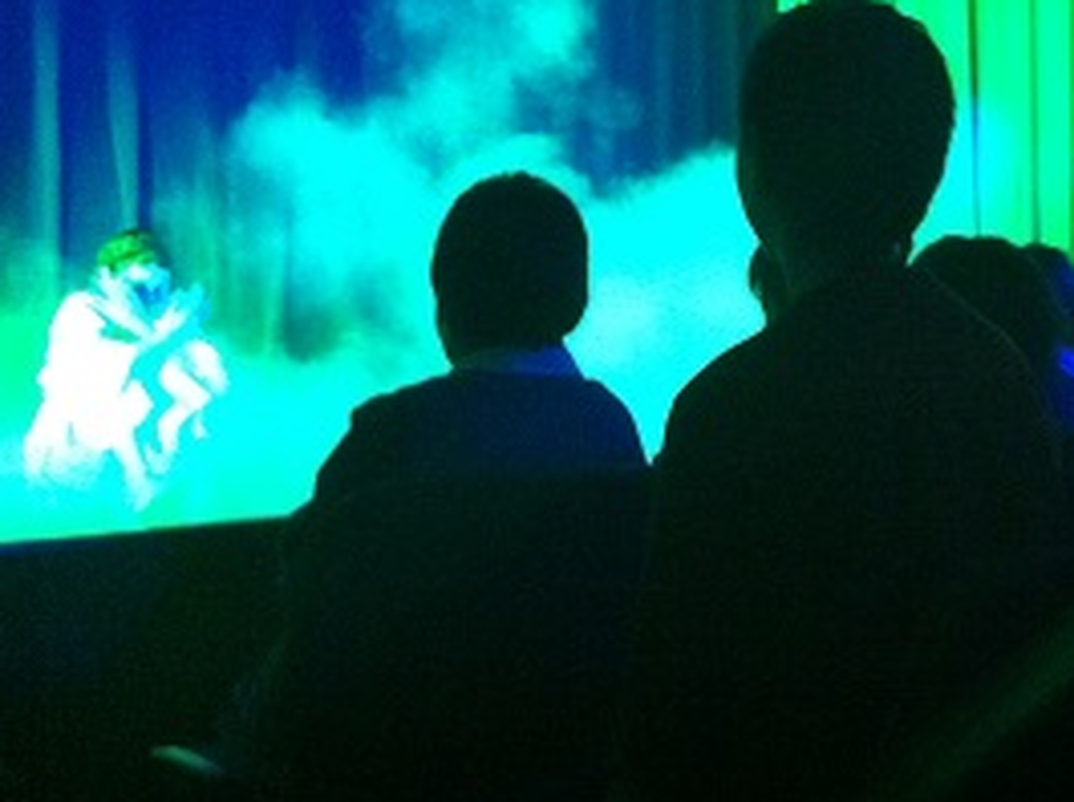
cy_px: 298
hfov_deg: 28.8
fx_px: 2045
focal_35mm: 66
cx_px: 843
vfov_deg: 22.1
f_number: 2.8
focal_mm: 3.85
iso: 1000
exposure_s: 1/15
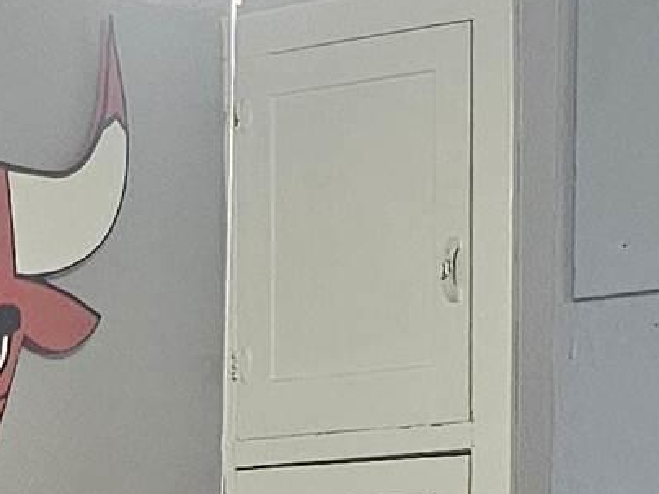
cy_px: 1128
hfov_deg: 10.9
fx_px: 3332
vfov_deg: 7.9
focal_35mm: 175
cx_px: -295
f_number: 1.7
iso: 250
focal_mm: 6.3
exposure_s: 1/120
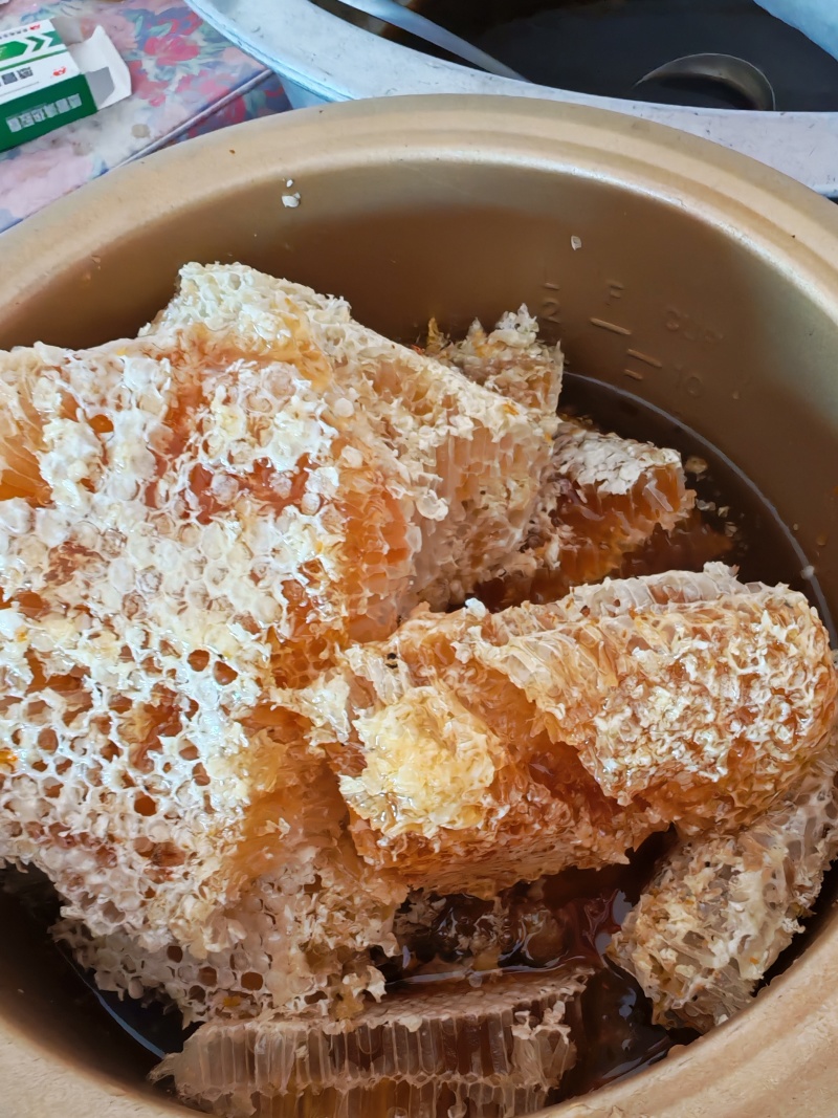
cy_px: 559
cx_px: 419
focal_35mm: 24
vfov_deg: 71.6
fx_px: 775
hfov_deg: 56.8
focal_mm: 1.96
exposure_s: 1/13
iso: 250
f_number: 2.2
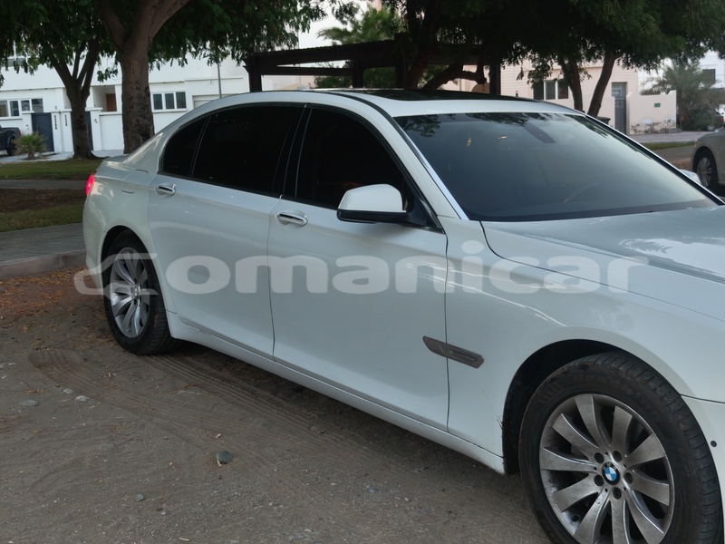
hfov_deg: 41.2
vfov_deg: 31.5
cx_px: 362
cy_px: 272
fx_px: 963
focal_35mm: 46
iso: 185
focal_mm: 5.59
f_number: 1.88
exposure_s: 1/100
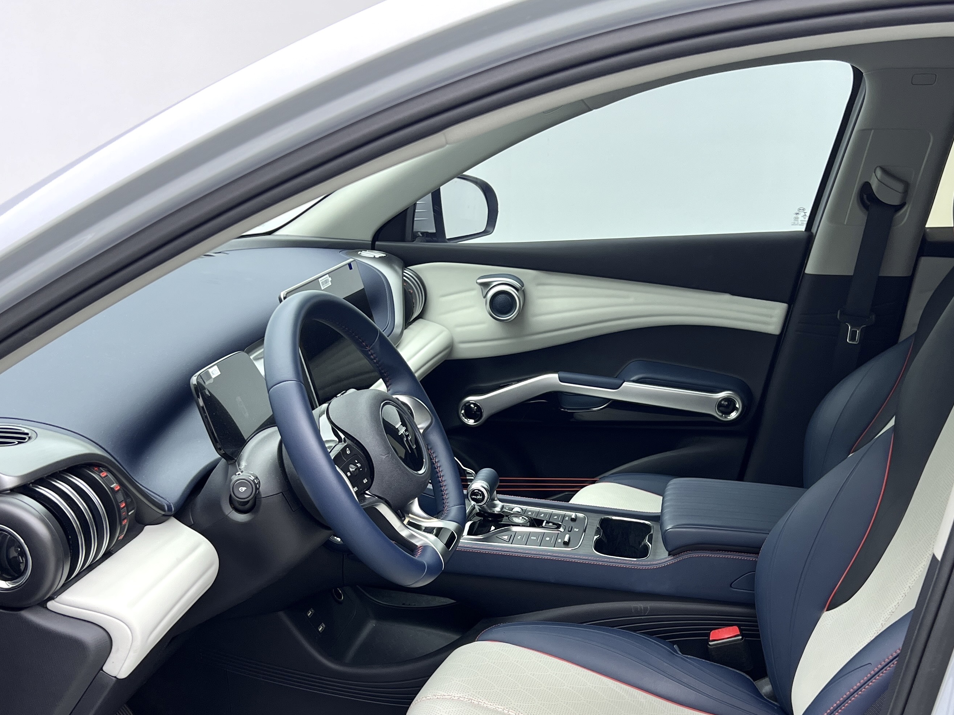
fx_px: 1102
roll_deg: -0.7
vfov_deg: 35.6
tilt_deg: -20.0
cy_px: 480
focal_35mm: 40
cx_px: 535
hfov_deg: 46.7
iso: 80
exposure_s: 1/121
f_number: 1.5
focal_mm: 5.7
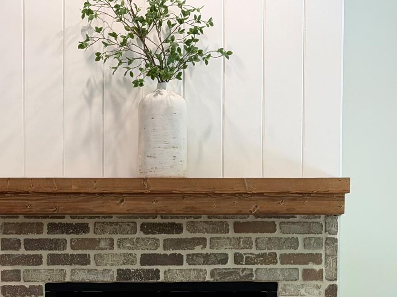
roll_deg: +0.4
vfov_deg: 13.1
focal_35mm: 112
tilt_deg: -2.9
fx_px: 1284
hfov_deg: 17.5
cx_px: 140
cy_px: 292
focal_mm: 6.76
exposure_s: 1/120
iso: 80
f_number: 1.78
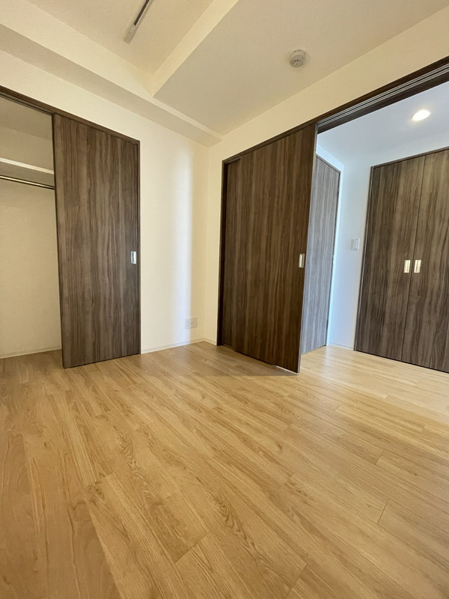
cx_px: 224
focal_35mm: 14
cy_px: 300
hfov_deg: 85.7
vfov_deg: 102.1
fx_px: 242
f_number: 2.4
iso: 1000
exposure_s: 1/50
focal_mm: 1.55
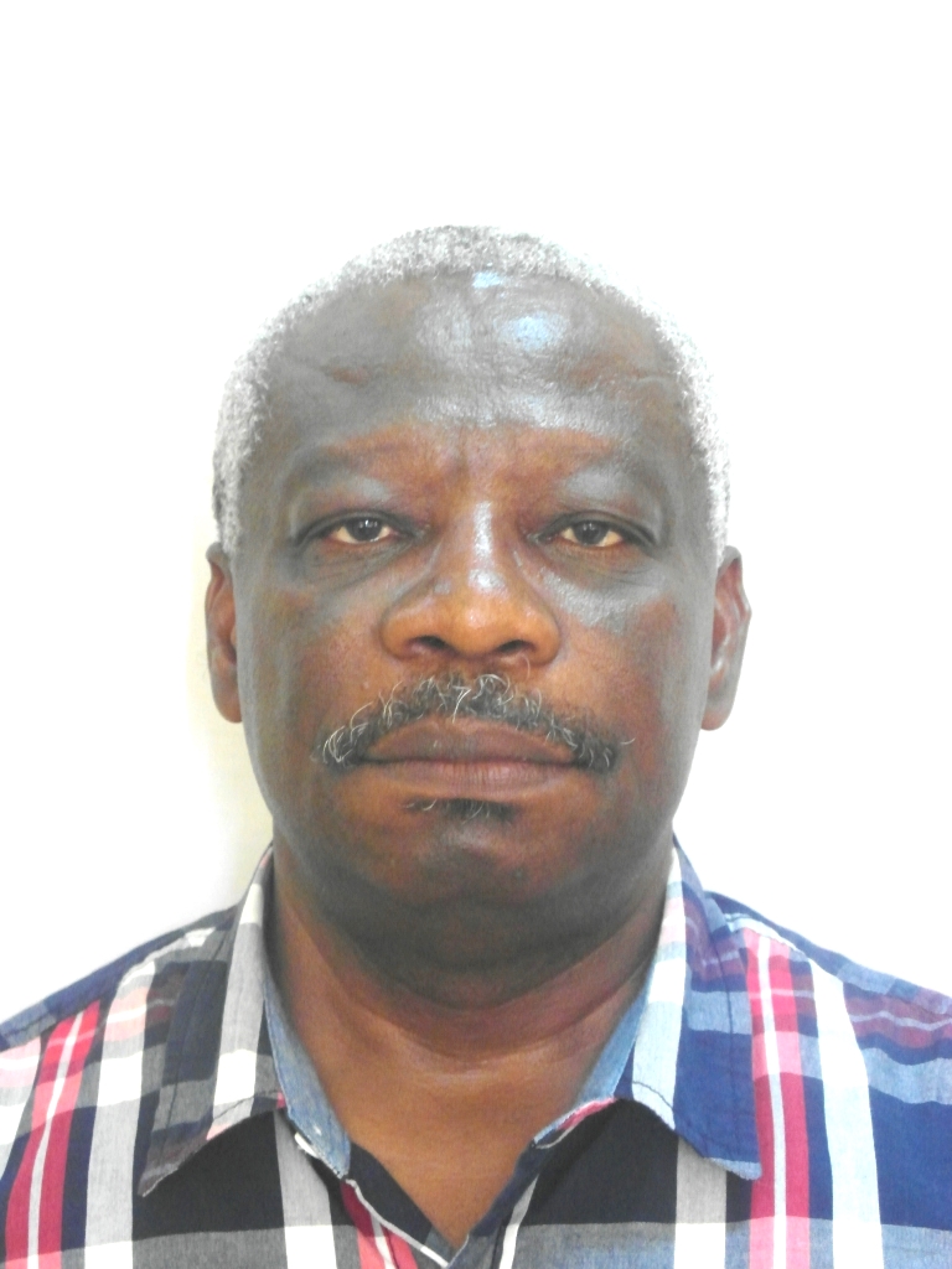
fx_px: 3410
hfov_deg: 15.9
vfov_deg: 21.1
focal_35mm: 93
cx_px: 476
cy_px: 634
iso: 800
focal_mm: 16.5
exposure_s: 1/15
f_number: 3.9
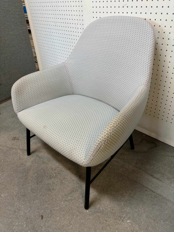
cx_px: 87
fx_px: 174
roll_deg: +3.9
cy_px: 116
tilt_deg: -33.1
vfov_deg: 67.3
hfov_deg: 53.1
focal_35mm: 26
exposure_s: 1/50
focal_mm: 5.96
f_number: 1.6
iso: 100
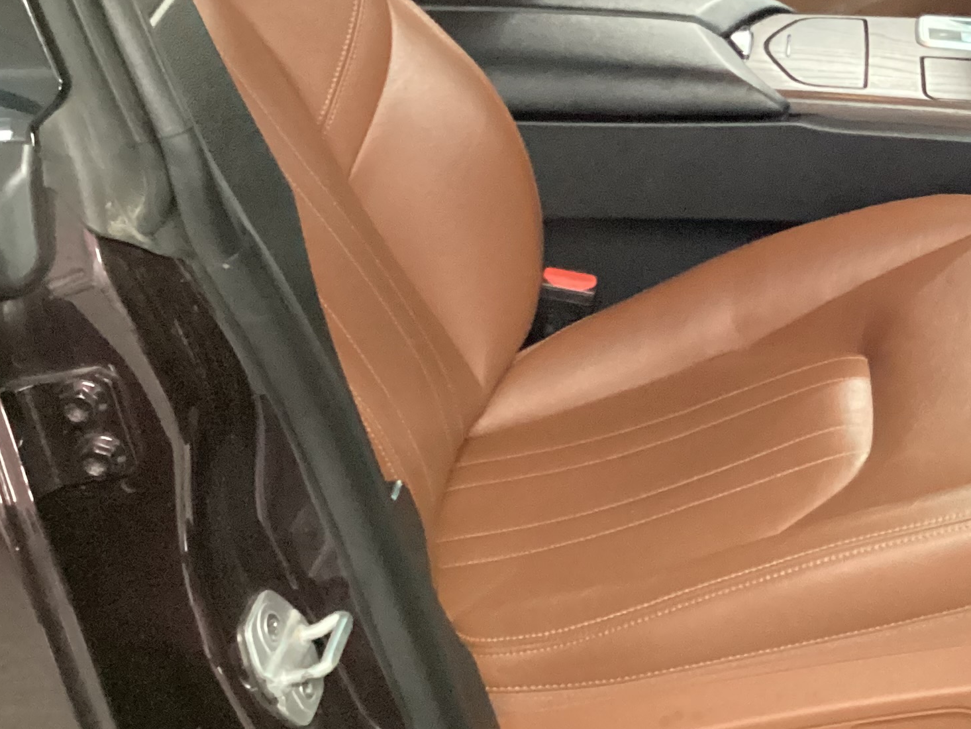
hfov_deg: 26.3
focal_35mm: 69
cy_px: 201
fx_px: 1936
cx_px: 1019
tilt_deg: -27.5
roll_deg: +0.8
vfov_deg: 21.2
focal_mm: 3.3
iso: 640
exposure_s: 1/24
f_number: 2.4
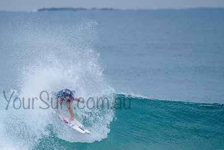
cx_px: 66
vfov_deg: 1.8
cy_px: 95
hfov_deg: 2.6
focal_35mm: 782
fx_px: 4865
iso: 450
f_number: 5.6
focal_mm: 480
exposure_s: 1/2000
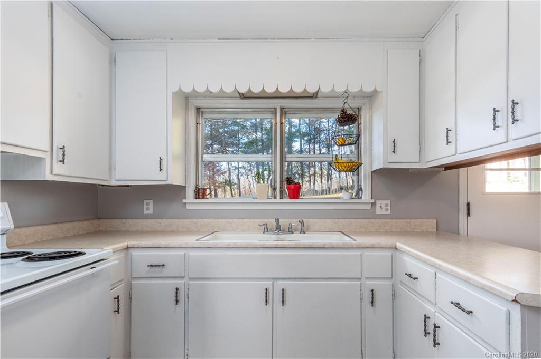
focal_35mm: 17
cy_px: 180
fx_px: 255
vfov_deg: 70.3
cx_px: 270
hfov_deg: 93.3
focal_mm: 17
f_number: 7.1
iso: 320
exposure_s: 1/15
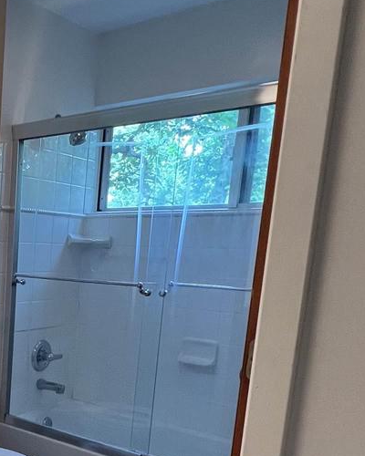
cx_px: -114
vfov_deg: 45.4
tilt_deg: -9.1
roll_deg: -1.2
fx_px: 527
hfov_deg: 30.1
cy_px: 337
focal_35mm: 39
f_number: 1.8
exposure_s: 1/120
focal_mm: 1.57
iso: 200
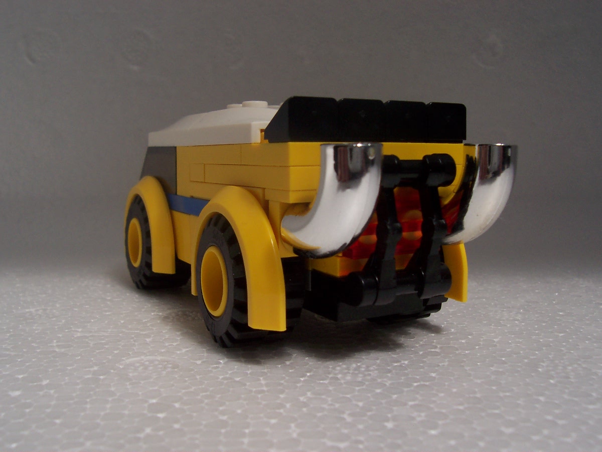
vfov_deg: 38.7
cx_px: 301
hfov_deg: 50.1
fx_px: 643
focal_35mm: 37
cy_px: 226
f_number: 5.6
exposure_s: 1/1000
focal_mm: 5.6
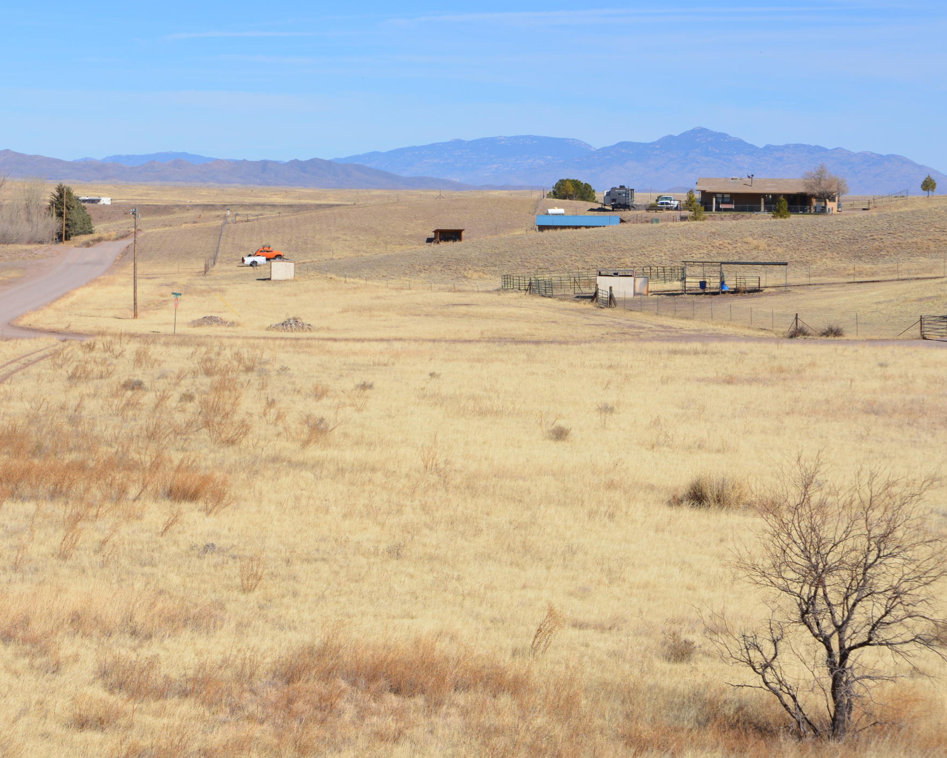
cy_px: 240
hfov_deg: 21.0
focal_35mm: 90
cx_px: 186
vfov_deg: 17.0
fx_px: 2523
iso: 200
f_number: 8
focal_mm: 56
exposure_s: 1/1000
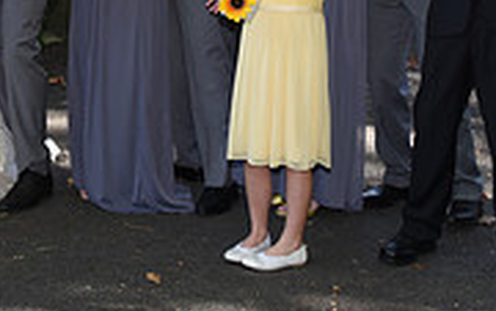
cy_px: -111
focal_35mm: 105
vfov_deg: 12.1
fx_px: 1421
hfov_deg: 18.9
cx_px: -61
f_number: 6.3
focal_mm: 32
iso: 640
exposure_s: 1/200
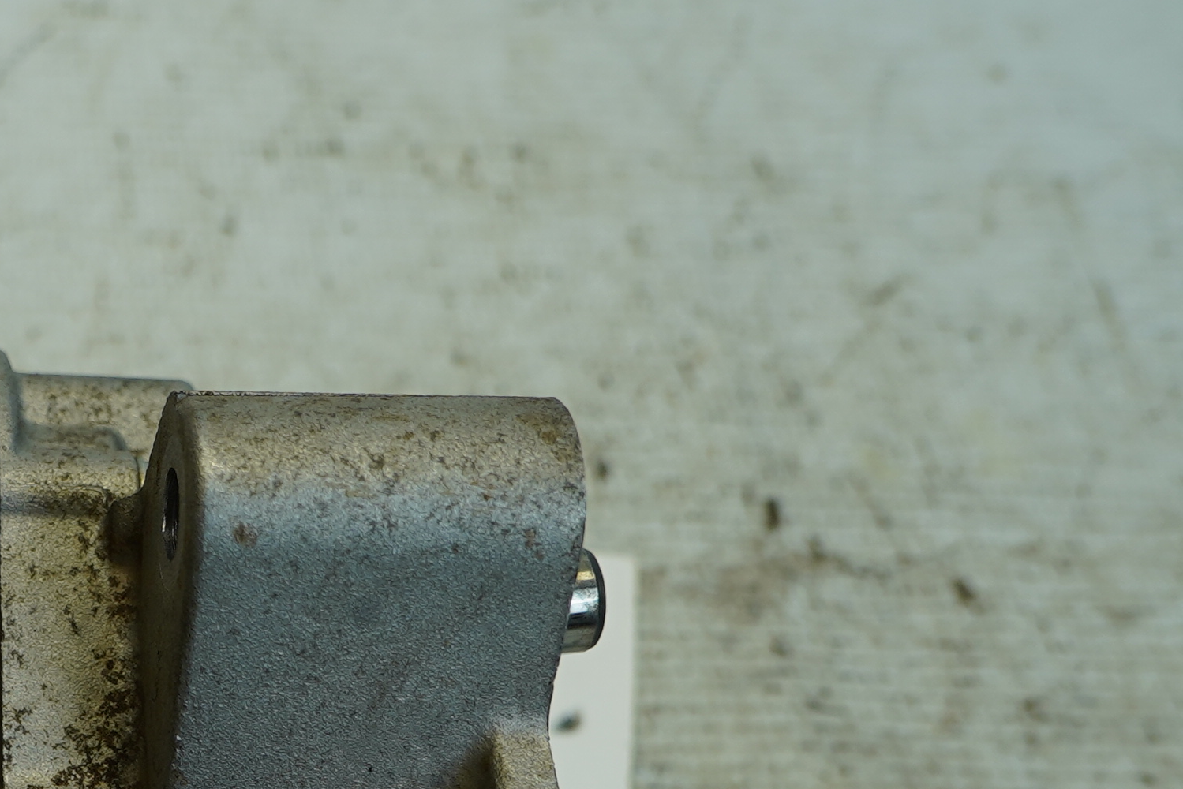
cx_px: -154
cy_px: 864
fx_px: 2071
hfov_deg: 28.6
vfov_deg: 20.6
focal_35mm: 63
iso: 160
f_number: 4
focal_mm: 16
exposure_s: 1/160
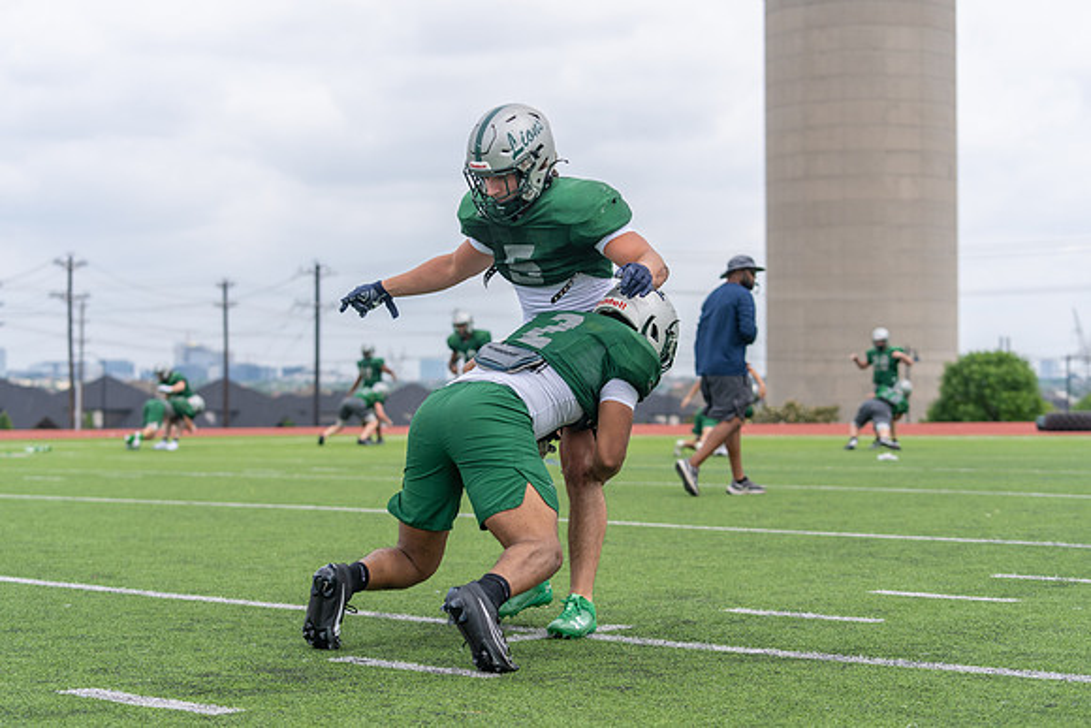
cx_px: 546
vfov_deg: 19.5
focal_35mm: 70
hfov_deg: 28.8
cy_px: 364
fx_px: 2122
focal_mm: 70
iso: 160
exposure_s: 1/1250
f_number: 3.5
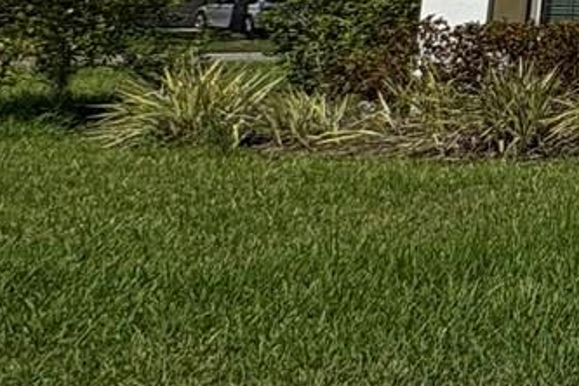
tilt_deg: +8.1
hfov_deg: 16.7
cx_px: 1283
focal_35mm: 70
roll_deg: -2.0
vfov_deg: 18.2
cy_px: -115
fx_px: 1126
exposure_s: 1/4630
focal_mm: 2.22
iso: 50
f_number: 2.2
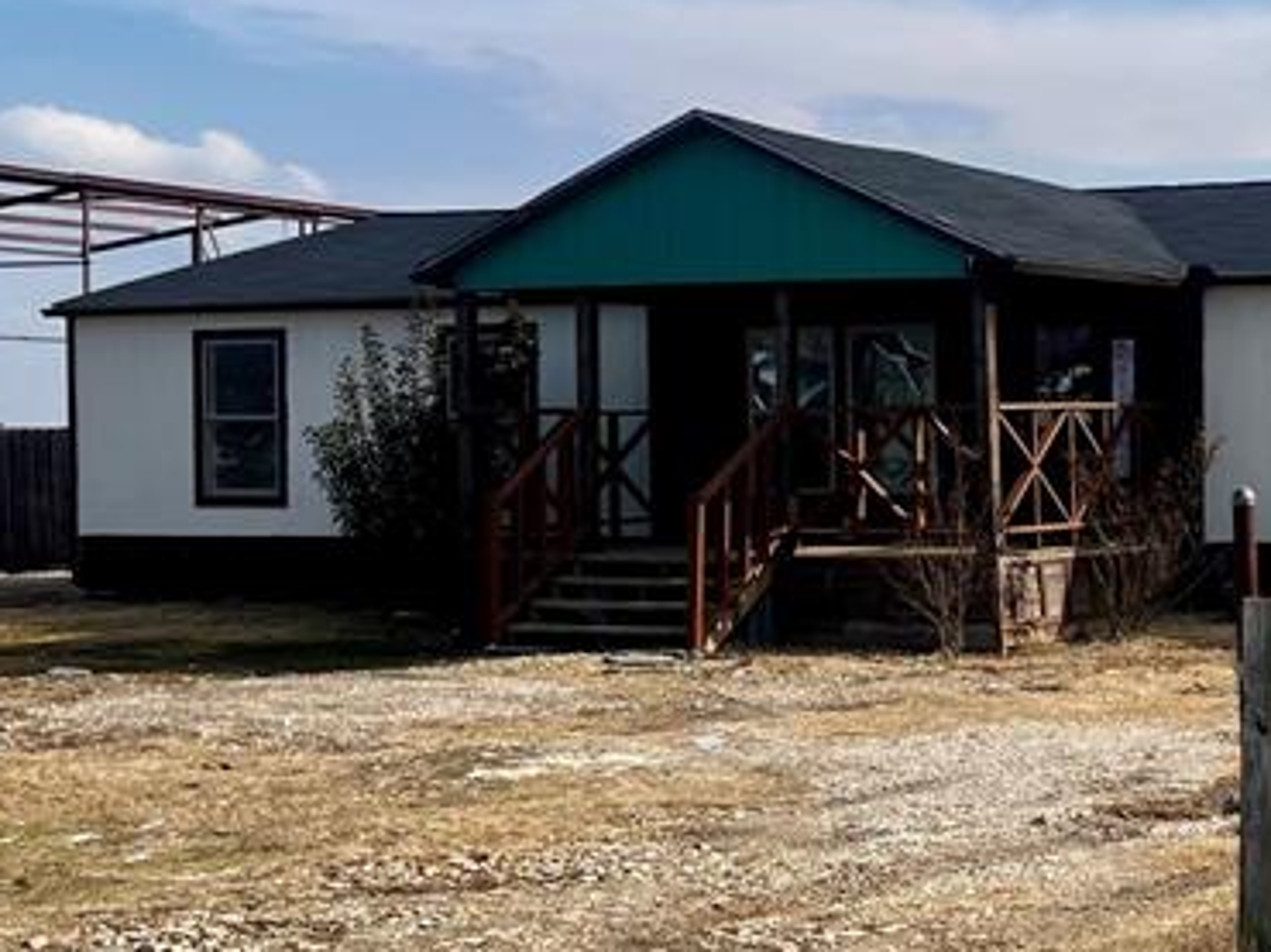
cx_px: 1398
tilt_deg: +0.1
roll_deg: +0.0
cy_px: 478
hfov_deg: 25.1
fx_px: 2642
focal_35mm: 72
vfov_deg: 20.4
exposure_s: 1/6211
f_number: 1.5
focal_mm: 5.7
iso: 50
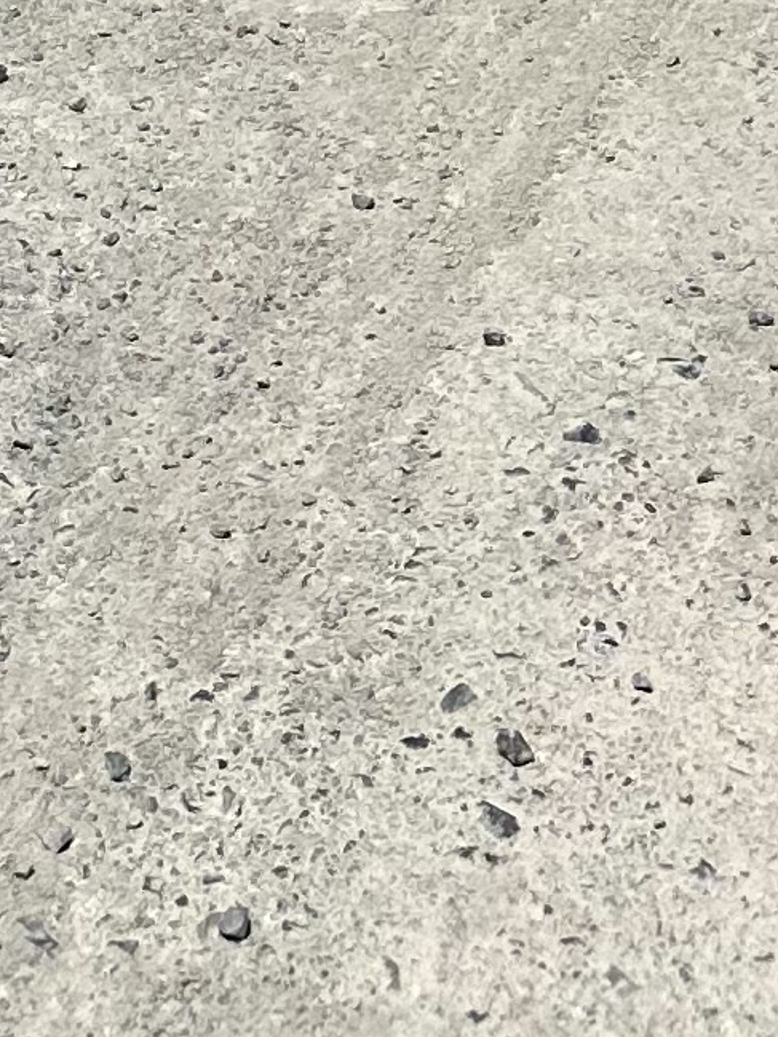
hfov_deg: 9.9
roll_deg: -0.2
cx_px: 174
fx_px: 4464
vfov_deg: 10.4
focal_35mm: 149
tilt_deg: -5.0
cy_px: -1815
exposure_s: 1/12048
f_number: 1.78
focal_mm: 6.86
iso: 80
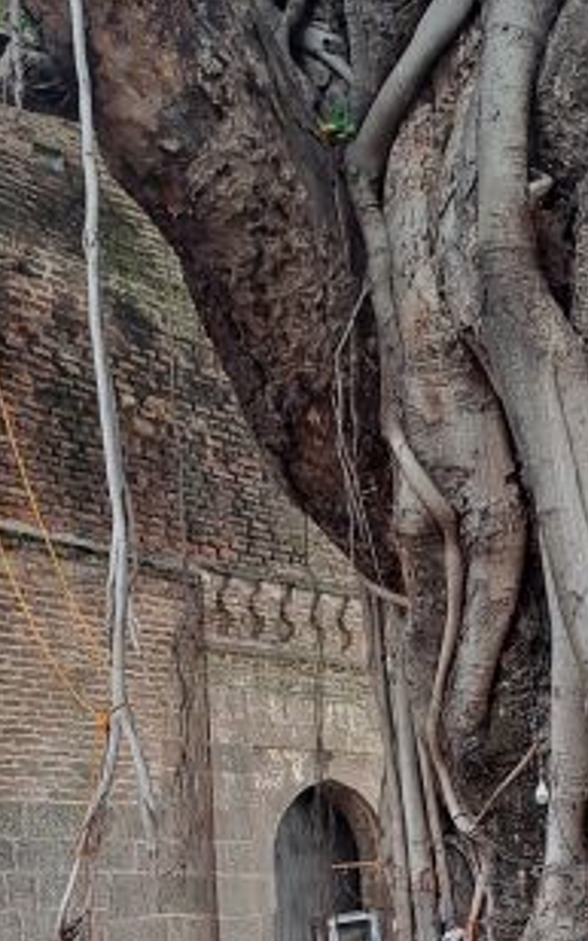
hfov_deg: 21.4
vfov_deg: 32.7
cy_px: 804
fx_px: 1539
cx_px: 449
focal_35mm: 60
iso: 50
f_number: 1.8
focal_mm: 4.65
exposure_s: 1/100
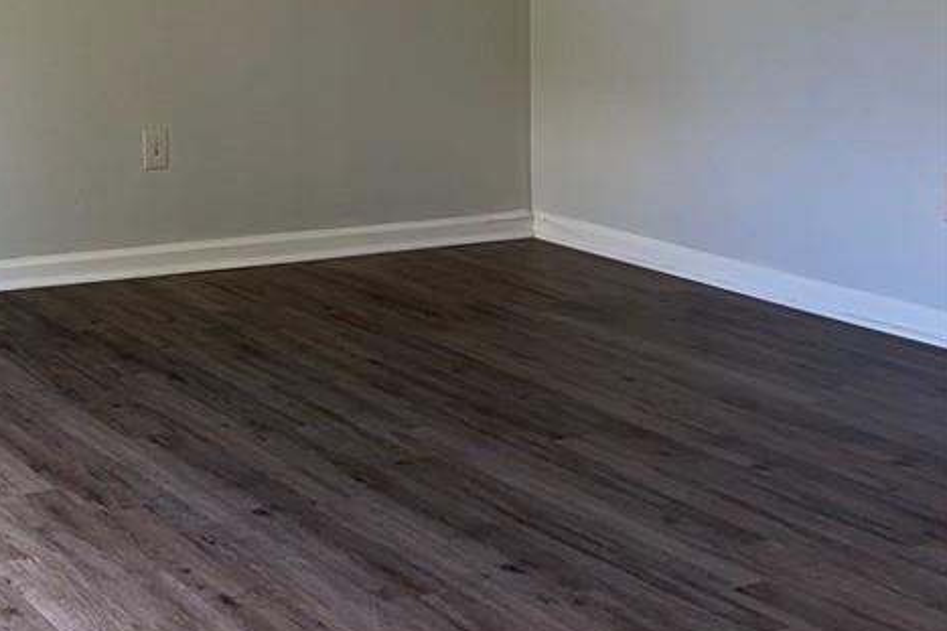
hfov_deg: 31.3
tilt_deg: -0.8
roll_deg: -1.2
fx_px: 1499
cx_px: -87
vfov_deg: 22.3
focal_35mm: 57
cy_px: -87
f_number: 1.6
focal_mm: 5.1
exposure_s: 1/28
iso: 32
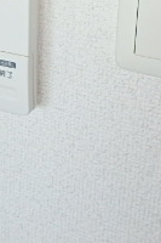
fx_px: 470
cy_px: -44
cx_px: -12
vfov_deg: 26.0
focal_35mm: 70
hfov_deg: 18.7
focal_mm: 3.7
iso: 200
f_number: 3.5
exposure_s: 1/40
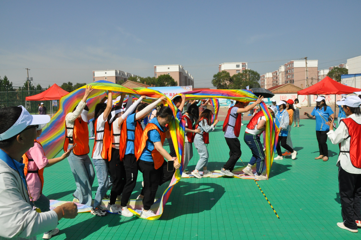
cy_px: 120
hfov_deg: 67.4
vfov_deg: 47.8
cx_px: 180
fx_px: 270
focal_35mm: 27
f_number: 16
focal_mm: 18
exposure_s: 1/1000
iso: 1000
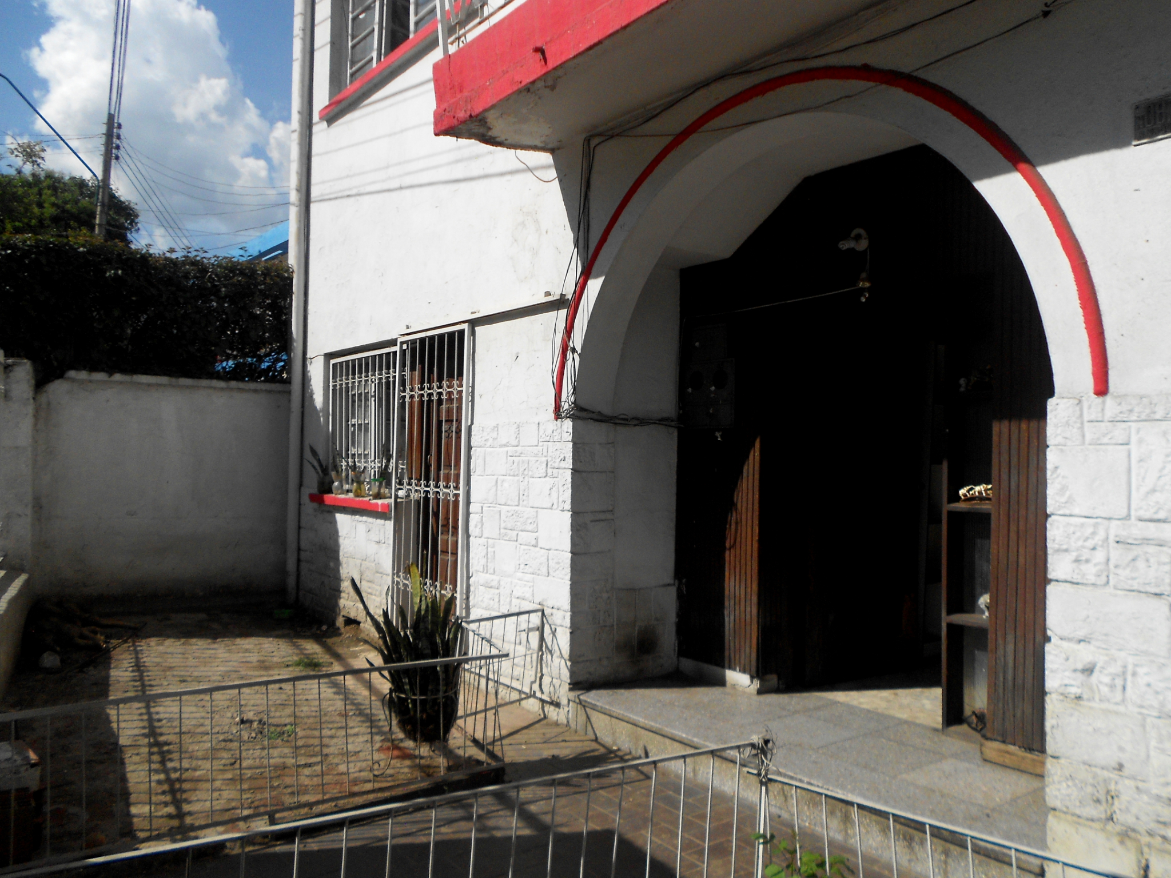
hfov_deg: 67.3
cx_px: 586
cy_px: 439
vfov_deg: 53.1
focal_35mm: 26
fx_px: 880
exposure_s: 1/400
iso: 80
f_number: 8
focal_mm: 4.6
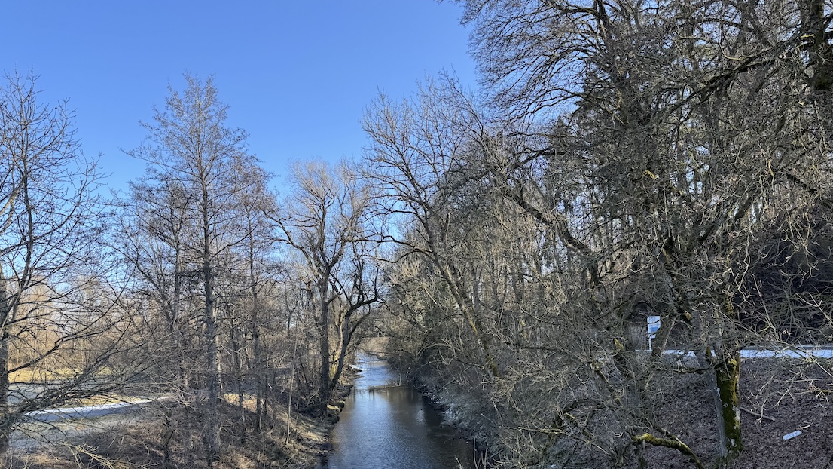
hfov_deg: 69.9
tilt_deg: +5.8
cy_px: 283
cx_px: 424
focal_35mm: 27
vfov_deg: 42.7
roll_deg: +1.6
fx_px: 596
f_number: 1.78
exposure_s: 1/1215
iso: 80
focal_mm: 6.76
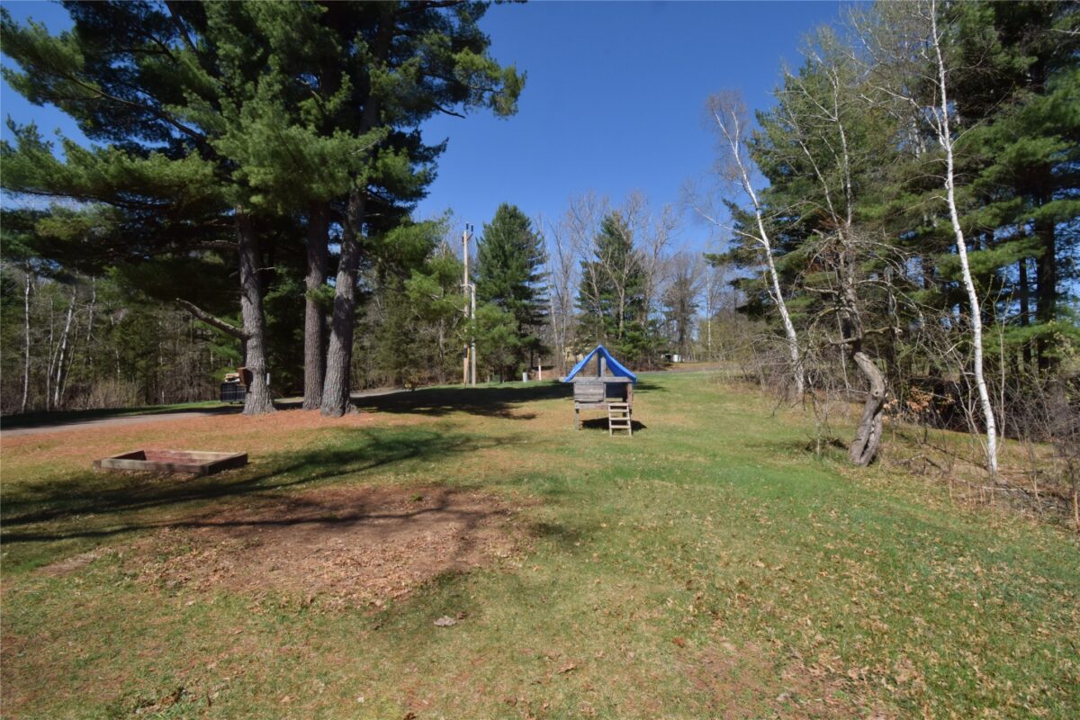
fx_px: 450
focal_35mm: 15
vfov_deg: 77.3
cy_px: 360
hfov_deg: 100.4
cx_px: 540
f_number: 22
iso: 320
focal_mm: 10
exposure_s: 1/160
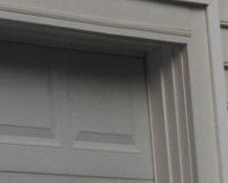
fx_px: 2408
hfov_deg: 5.2
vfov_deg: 4.2
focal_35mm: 356
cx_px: -438
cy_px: -299
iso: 200
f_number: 13
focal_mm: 27
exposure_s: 1/200
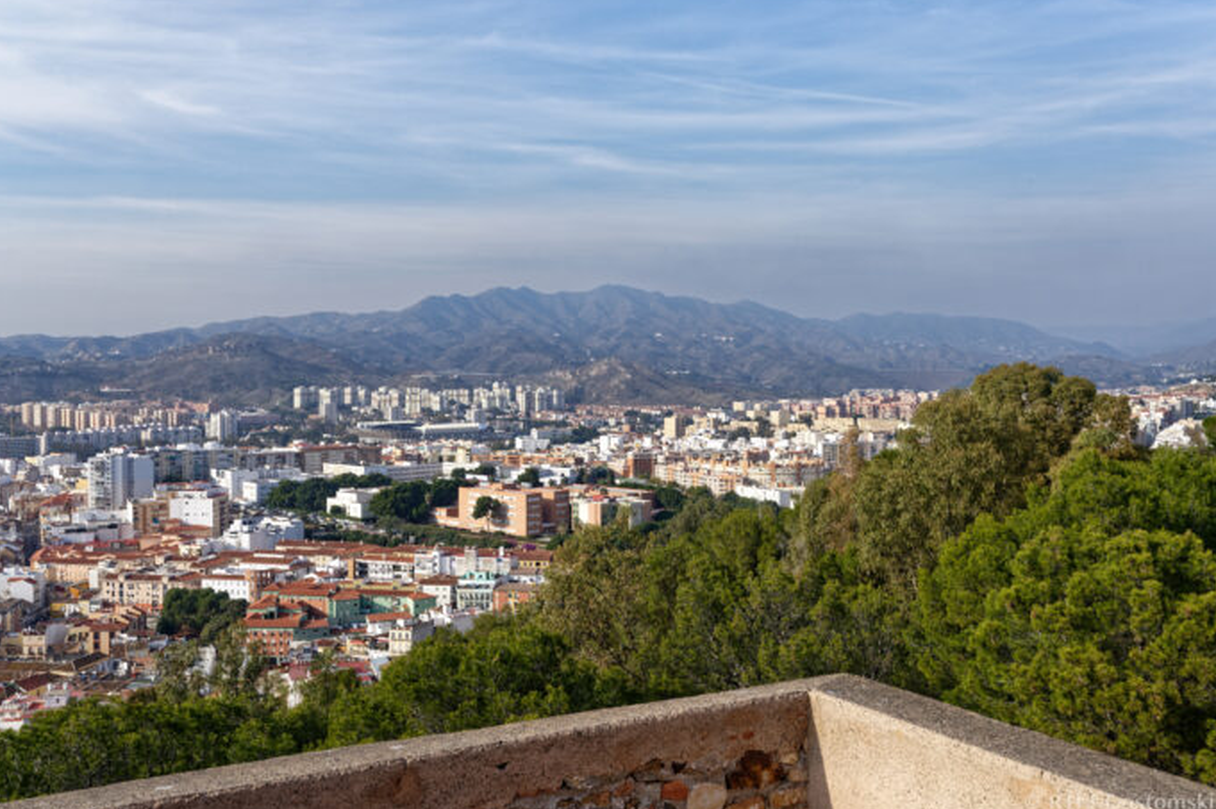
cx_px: 604
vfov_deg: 36.8
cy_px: 405
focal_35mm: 36
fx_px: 1215
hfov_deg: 53.2
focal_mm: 35
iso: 100
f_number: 14
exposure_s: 1/100
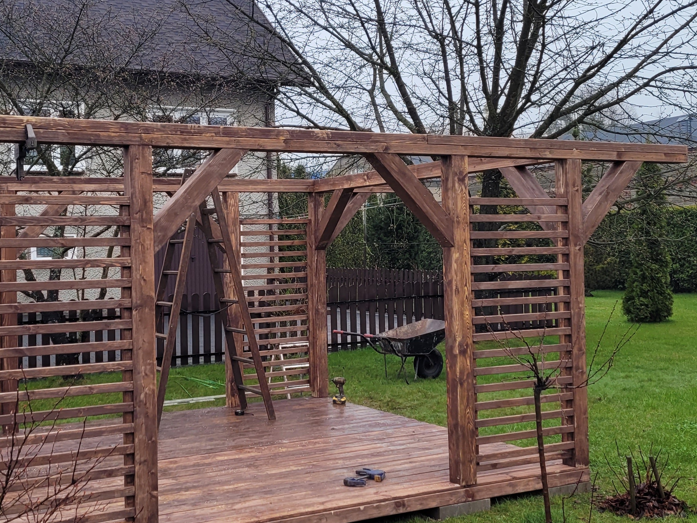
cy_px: 226
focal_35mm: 47
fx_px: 946
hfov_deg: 40.3
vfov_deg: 30.8
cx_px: 284
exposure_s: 1/223
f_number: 1.8
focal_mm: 5.4
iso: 40
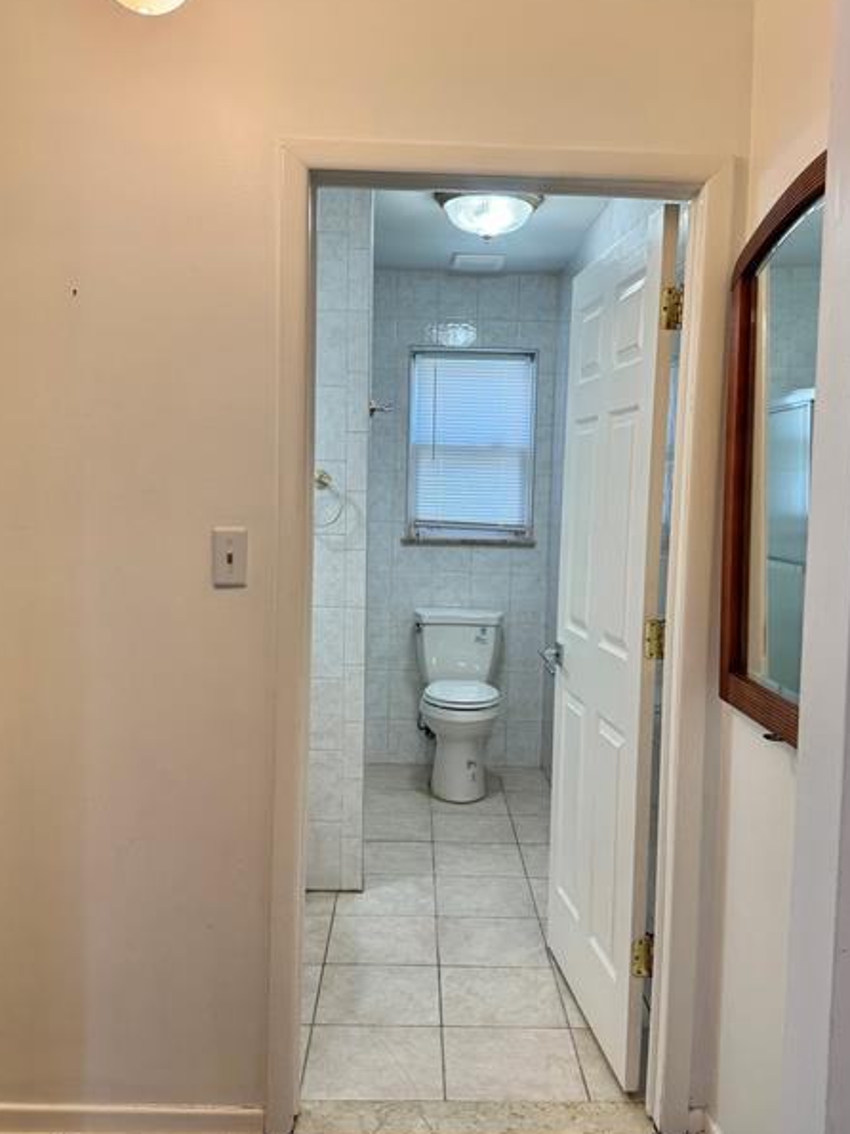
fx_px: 1015
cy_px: 566
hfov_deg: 45.4
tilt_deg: -3.9
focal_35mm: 31
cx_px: 446
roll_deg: -0.9
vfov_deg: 58.4
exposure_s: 1/120
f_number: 1.78
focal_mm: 6.76
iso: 125
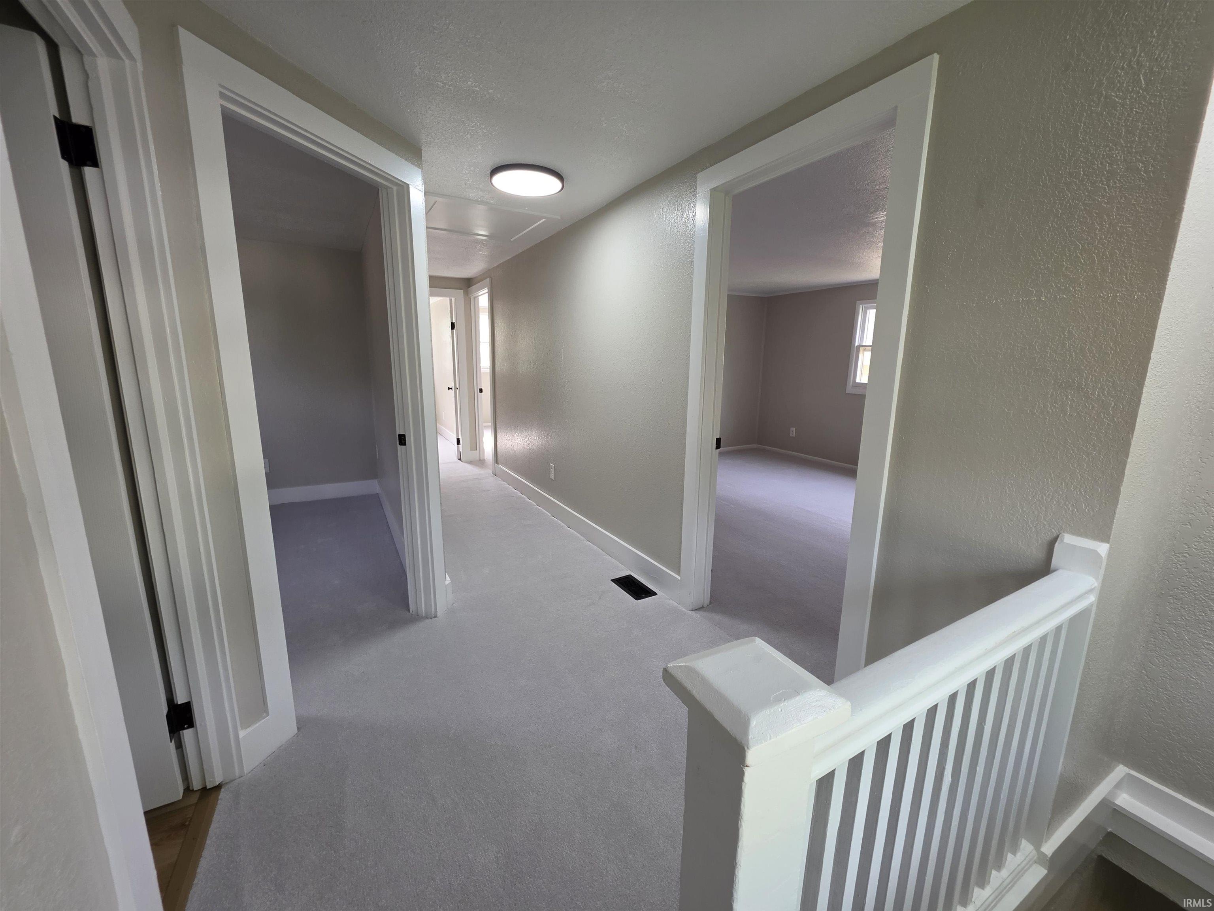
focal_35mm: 13
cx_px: 607
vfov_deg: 89.9
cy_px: 456
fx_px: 456
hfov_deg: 106.2
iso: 125
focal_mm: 2.2
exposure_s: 1/120
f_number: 1.9
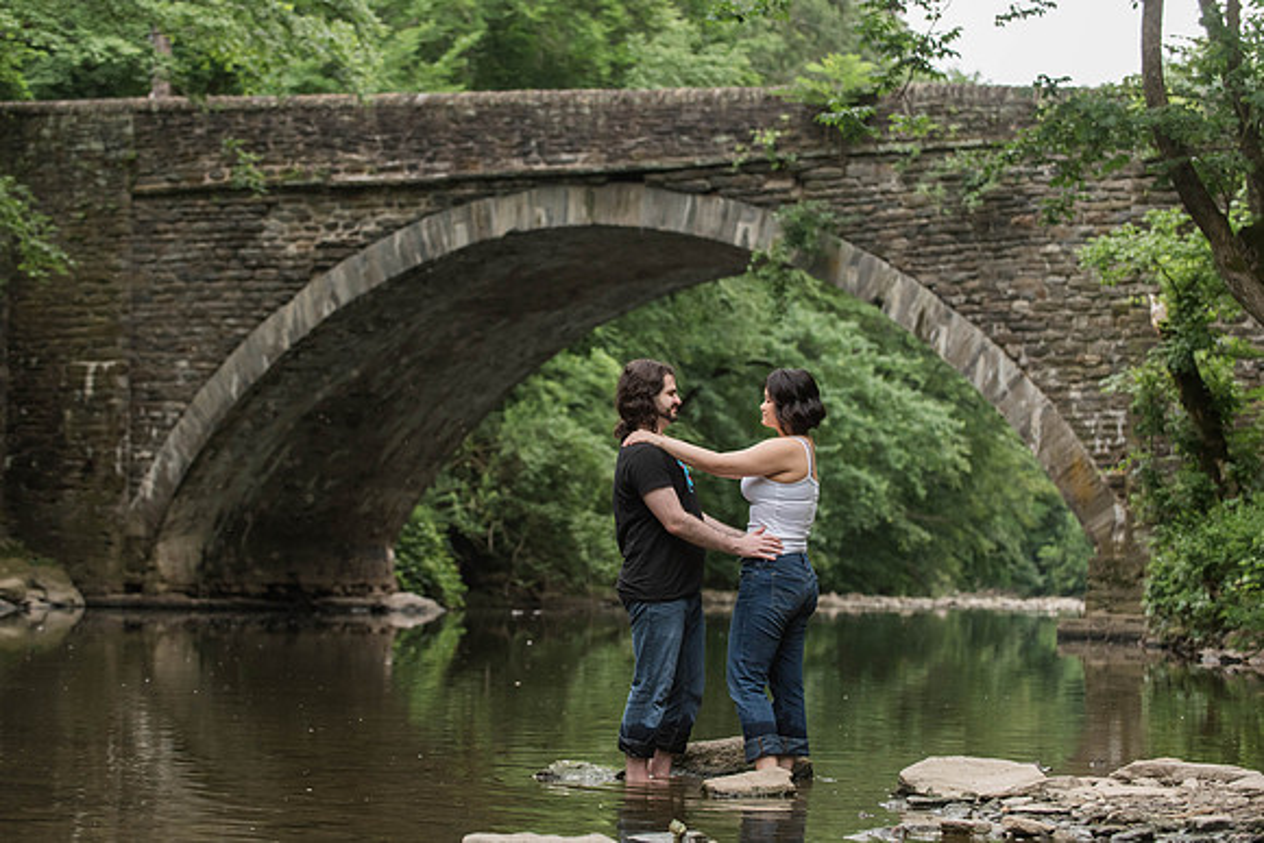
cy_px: 407
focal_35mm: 91
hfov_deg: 22.3
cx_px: 621
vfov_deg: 15.0
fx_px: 3201
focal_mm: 86
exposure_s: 1/250
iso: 1600
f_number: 4
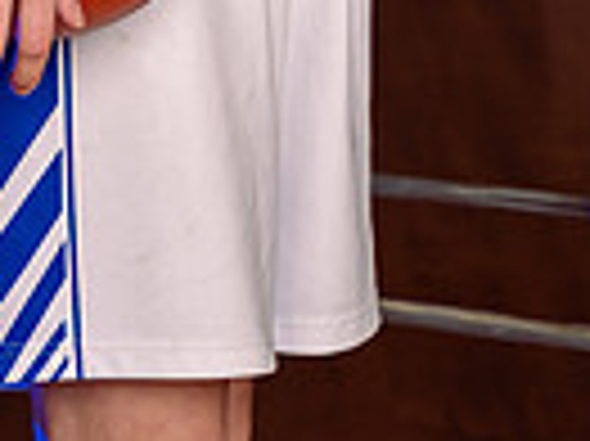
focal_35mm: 188
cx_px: 162
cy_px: -544
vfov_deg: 7.5
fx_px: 3201
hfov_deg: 10.5
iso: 400
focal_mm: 57
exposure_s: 1/250
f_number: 7.1
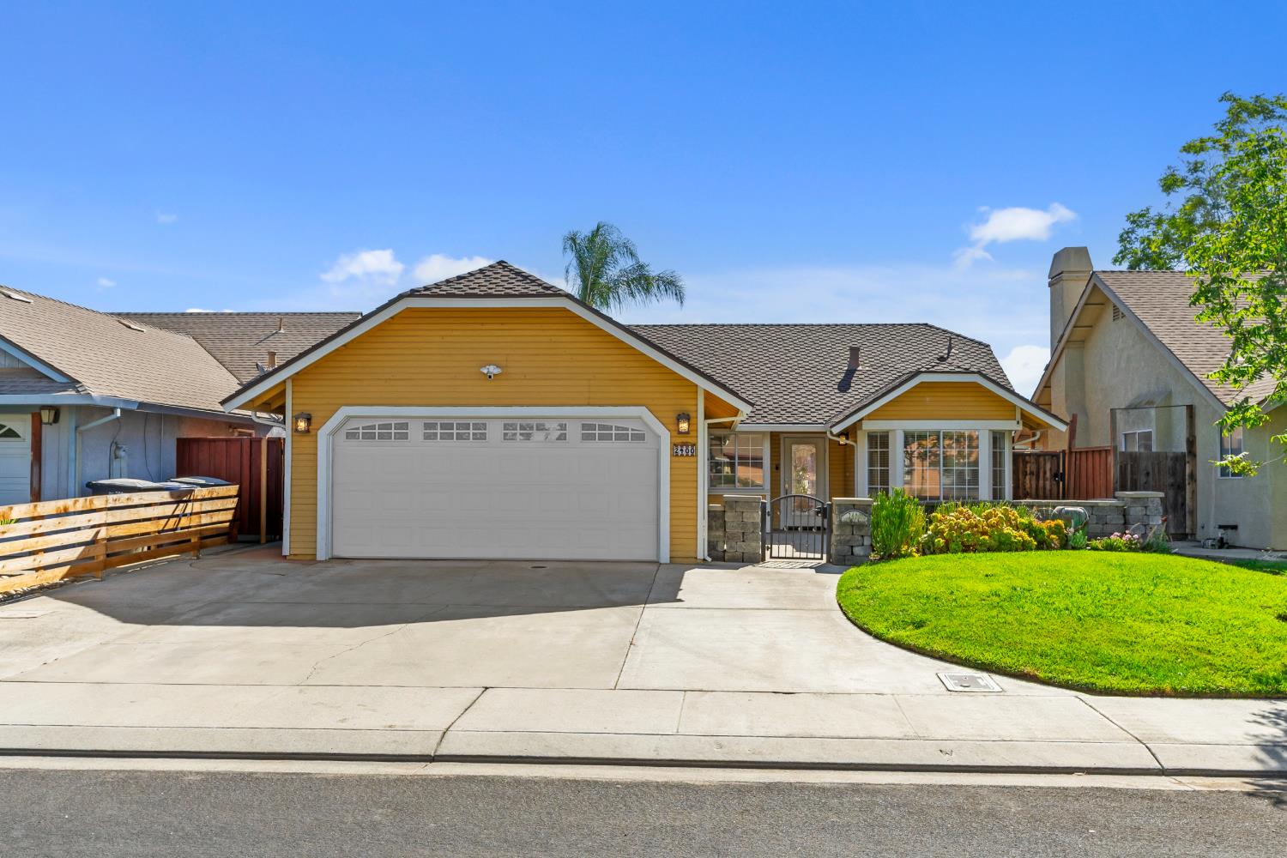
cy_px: 429
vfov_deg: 59.5
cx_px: 644
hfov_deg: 81.2
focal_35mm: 21
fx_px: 751
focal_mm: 21
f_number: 9
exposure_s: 1/60
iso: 320
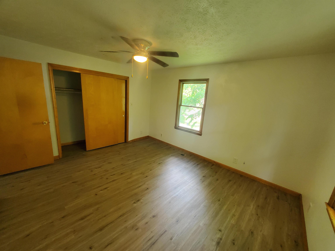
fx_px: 126
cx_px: 168
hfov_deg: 106.2
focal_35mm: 13
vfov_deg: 89.9
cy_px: 126
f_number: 2.2
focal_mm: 1.8
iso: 640
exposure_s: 1/60
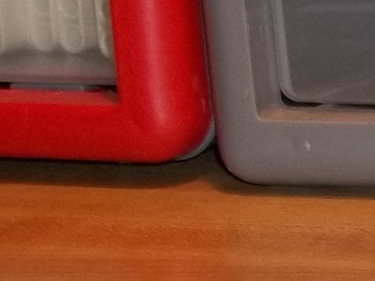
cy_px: 362
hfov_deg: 6.7
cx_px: 1314
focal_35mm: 251
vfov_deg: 5.9
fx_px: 2719
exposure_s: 1/30
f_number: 3.3
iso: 64
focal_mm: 5.9
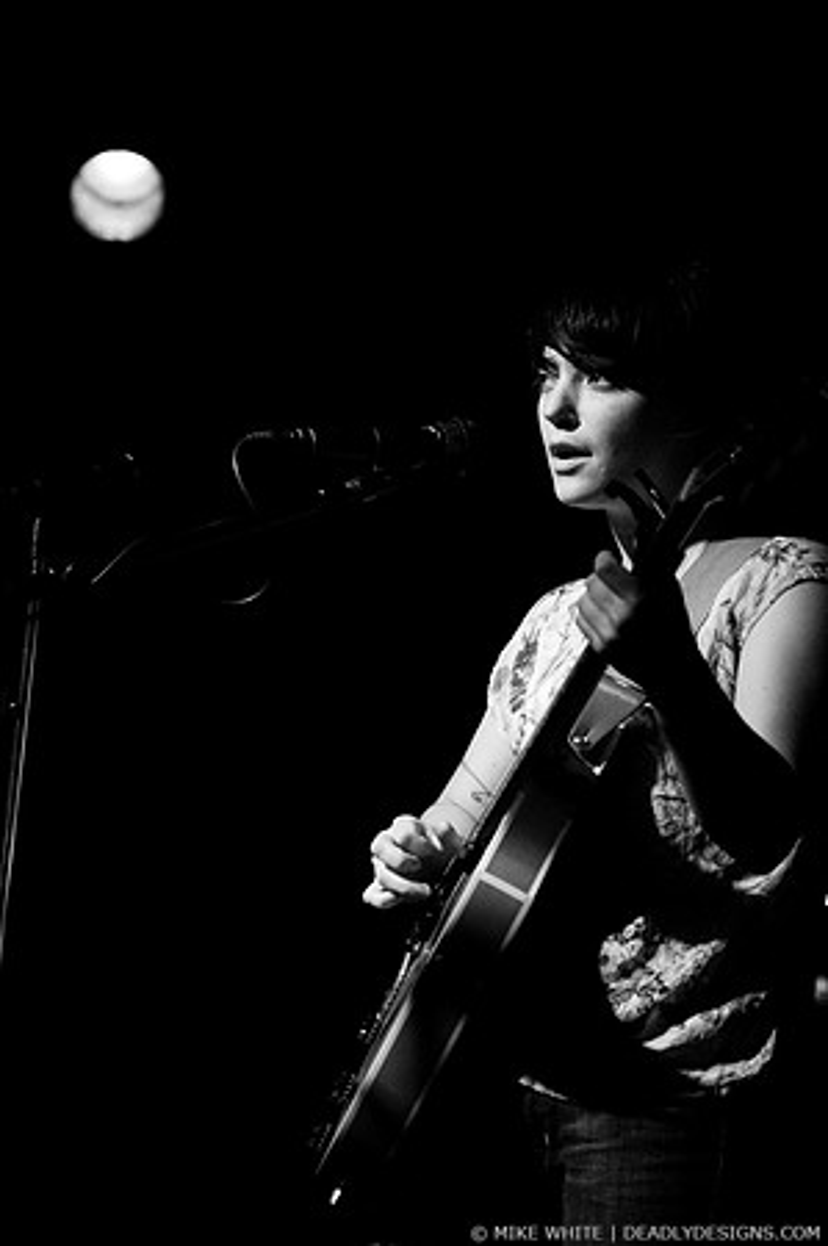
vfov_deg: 19.5
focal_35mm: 105
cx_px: 414
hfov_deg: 13.0
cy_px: 623
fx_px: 3631
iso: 1250
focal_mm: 70
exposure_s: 1/50
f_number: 2.8
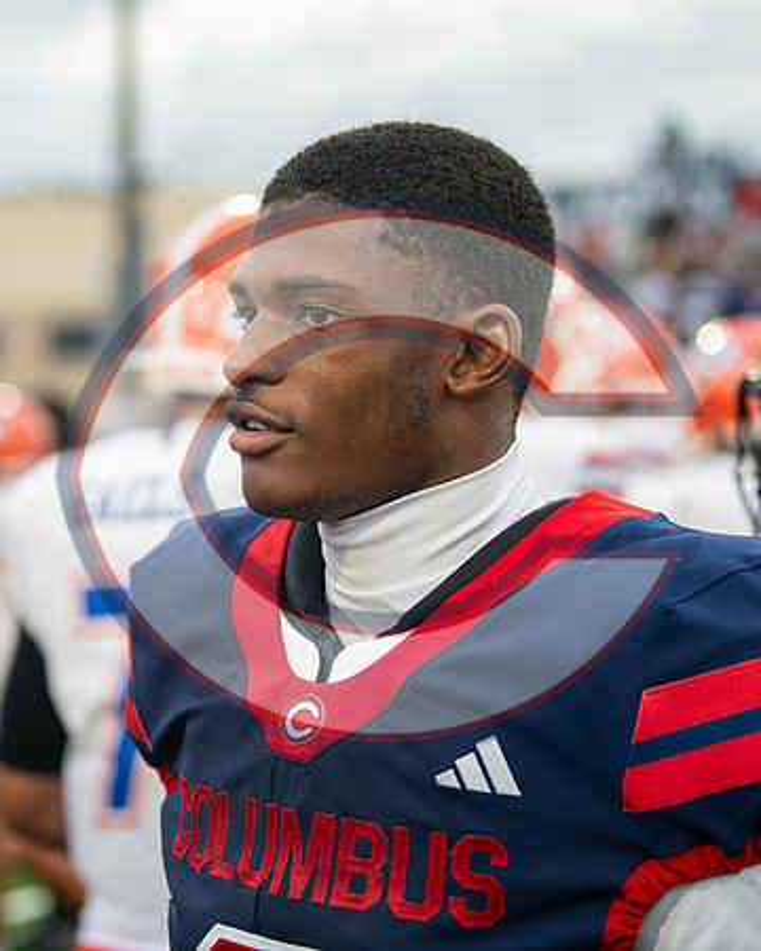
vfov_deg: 19.5
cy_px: 476
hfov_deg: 15.6
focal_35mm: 99
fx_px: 2774
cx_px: 251
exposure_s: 1/1000
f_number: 2.8
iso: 1600
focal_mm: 70
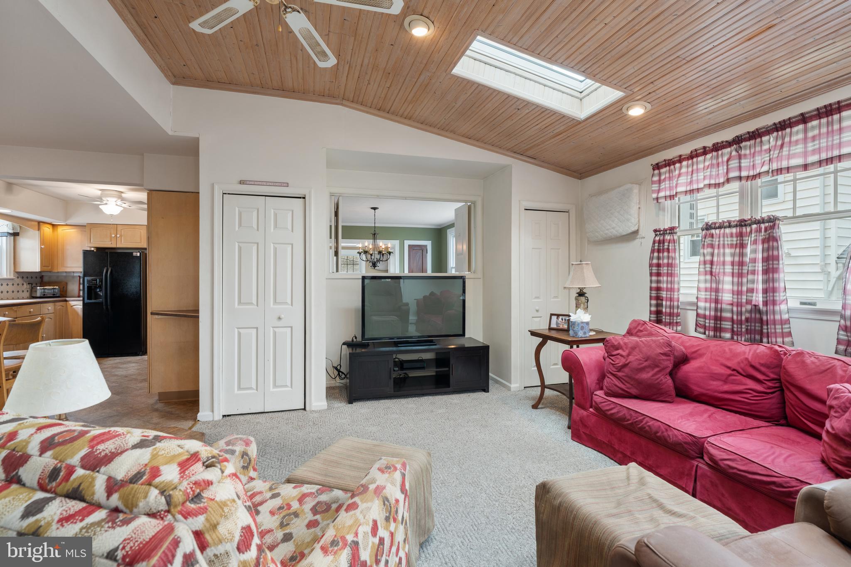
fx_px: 378
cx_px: 426
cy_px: 284
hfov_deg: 96.7
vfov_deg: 73.7
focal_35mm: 16
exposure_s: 1/2
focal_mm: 16
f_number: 8
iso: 400
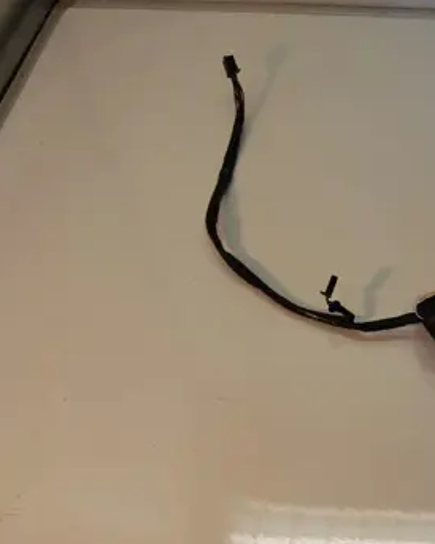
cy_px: 284
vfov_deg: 38.1
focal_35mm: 49
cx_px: 372
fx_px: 789
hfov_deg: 29.8
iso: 320
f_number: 5.6
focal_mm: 22
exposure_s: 1/125
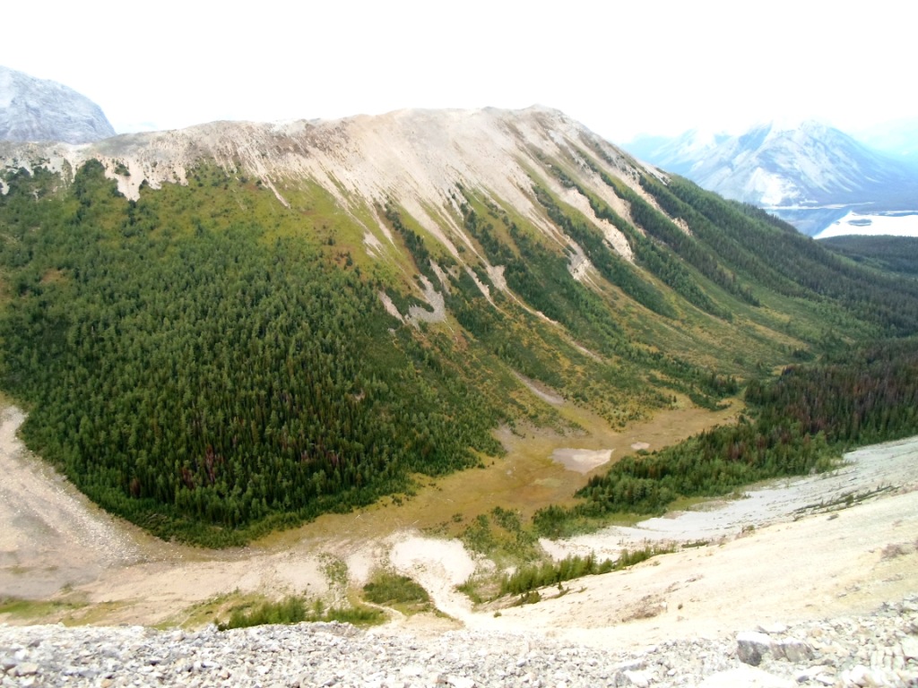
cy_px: 344
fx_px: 663
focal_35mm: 25
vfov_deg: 54.9
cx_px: 459
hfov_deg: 69.4
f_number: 2.5
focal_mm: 4.5
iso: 80
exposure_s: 1/500
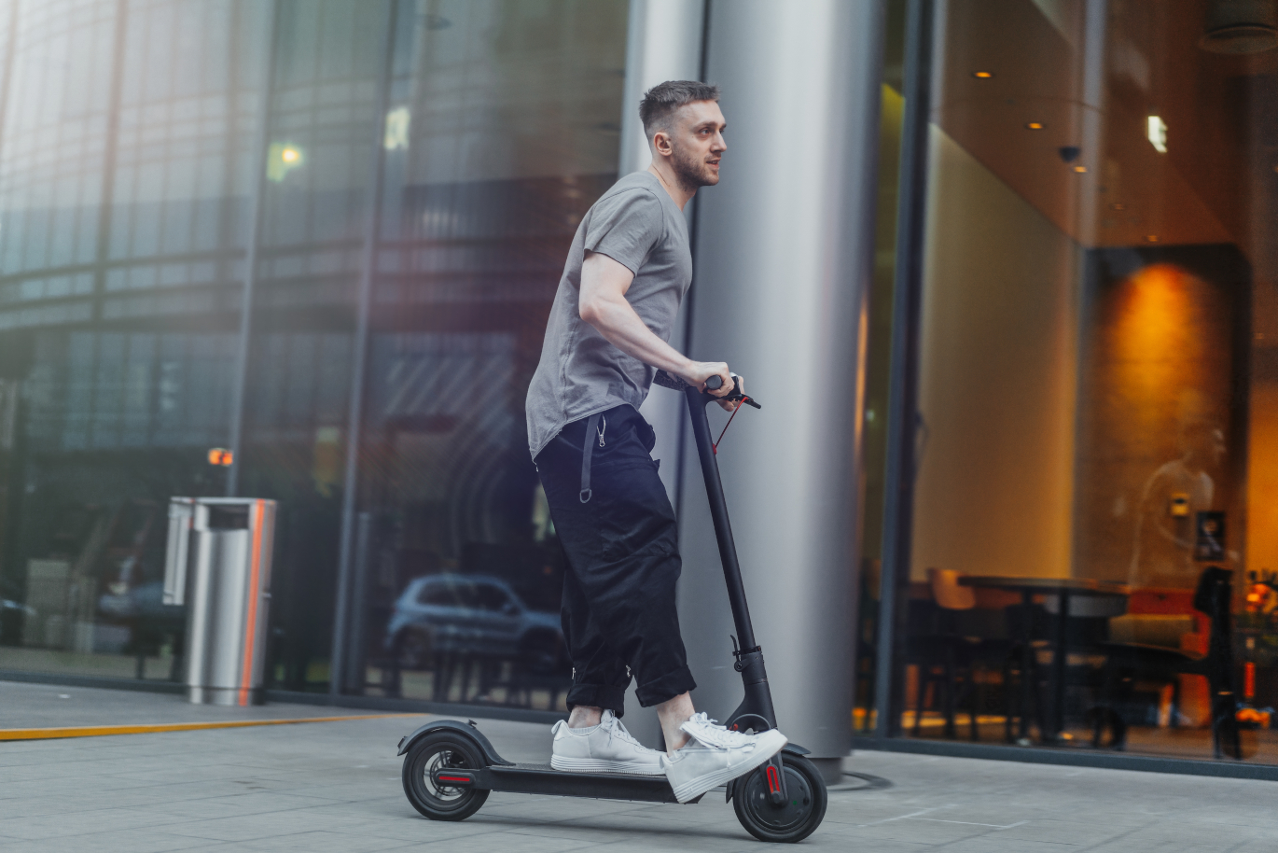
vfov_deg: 24.6
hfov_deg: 36.2
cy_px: 426
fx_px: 1953
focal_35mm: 55
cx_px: 639
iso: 400
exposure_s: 1/200
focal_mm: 55
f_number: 1.8
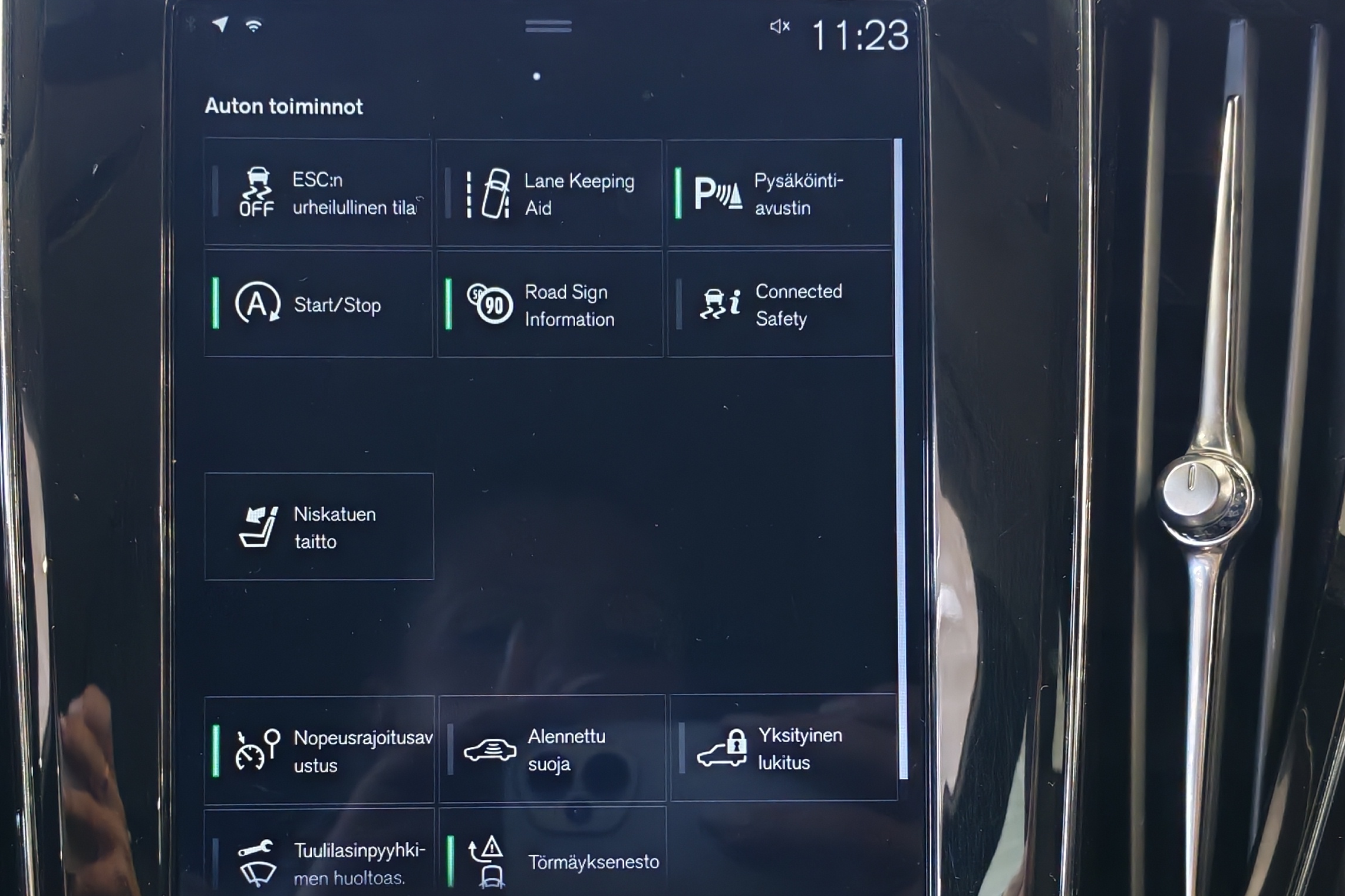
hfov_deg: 35.6
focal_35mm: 56
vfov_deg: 23.9
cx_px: 579
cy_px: 693
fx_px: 2092
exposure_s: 1/50
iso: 1225
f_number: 1.9
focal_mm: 6.12
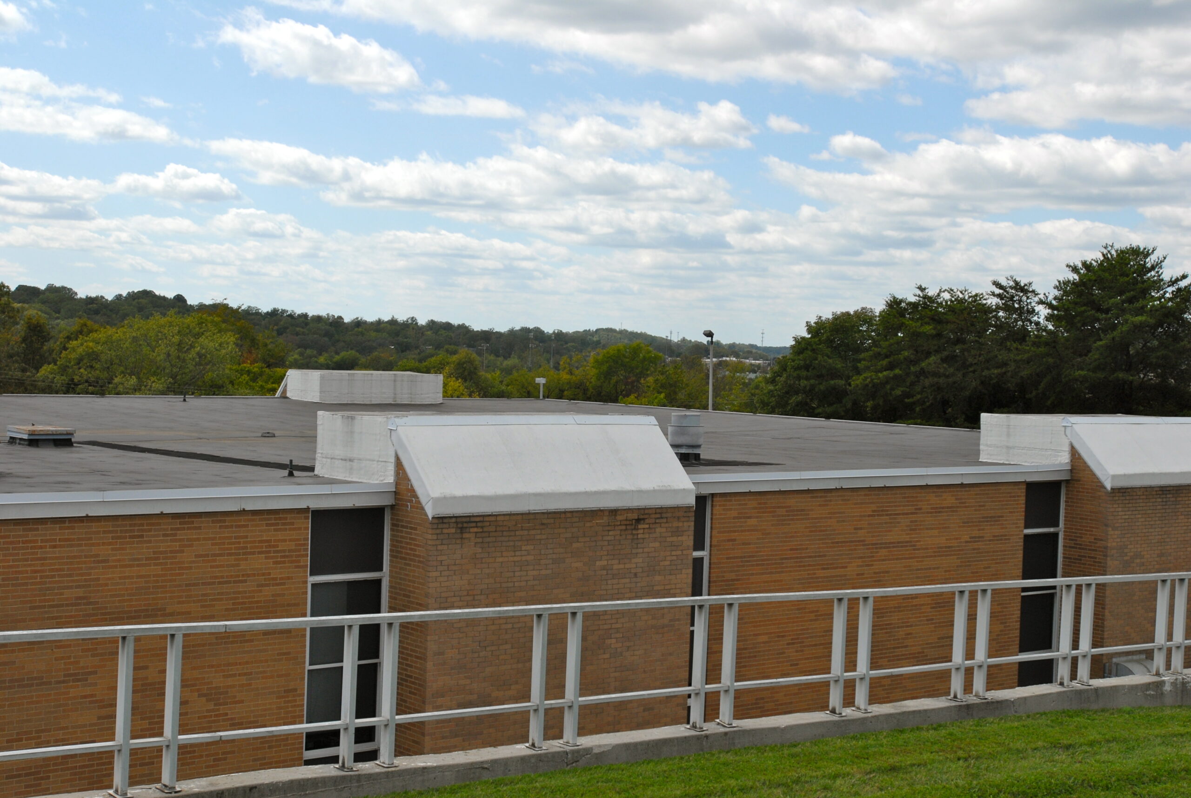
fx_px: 1739
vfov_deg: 25.8
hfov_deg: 37.8
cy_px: 399
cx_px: 596
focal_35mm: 52
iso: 200
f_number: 10
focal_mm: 35
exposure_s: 1/400
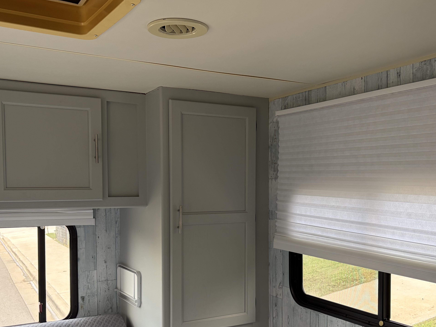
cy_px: 207
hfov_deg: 47.9
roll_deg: +0.6
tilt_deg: -8.0
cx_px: 226
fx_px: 491
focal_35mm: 39
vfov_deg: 36.6
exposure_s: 1/210
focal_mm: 5.96
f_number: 1.6
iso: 50
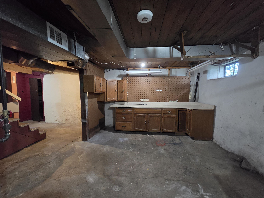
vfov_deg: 89.9
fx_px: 99
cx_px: 132
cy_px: 99
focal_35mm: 13
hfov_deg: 106.2
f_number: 2.2
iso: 1250
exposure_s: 1/40
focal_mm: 2.2
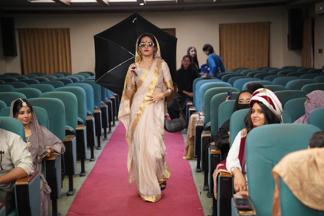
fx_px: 630
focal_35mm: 70
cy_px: 108
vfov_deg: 19.5
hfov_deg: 28.8
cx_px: 162
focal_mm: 70
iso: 12800
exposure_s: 1/125
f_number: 2.8
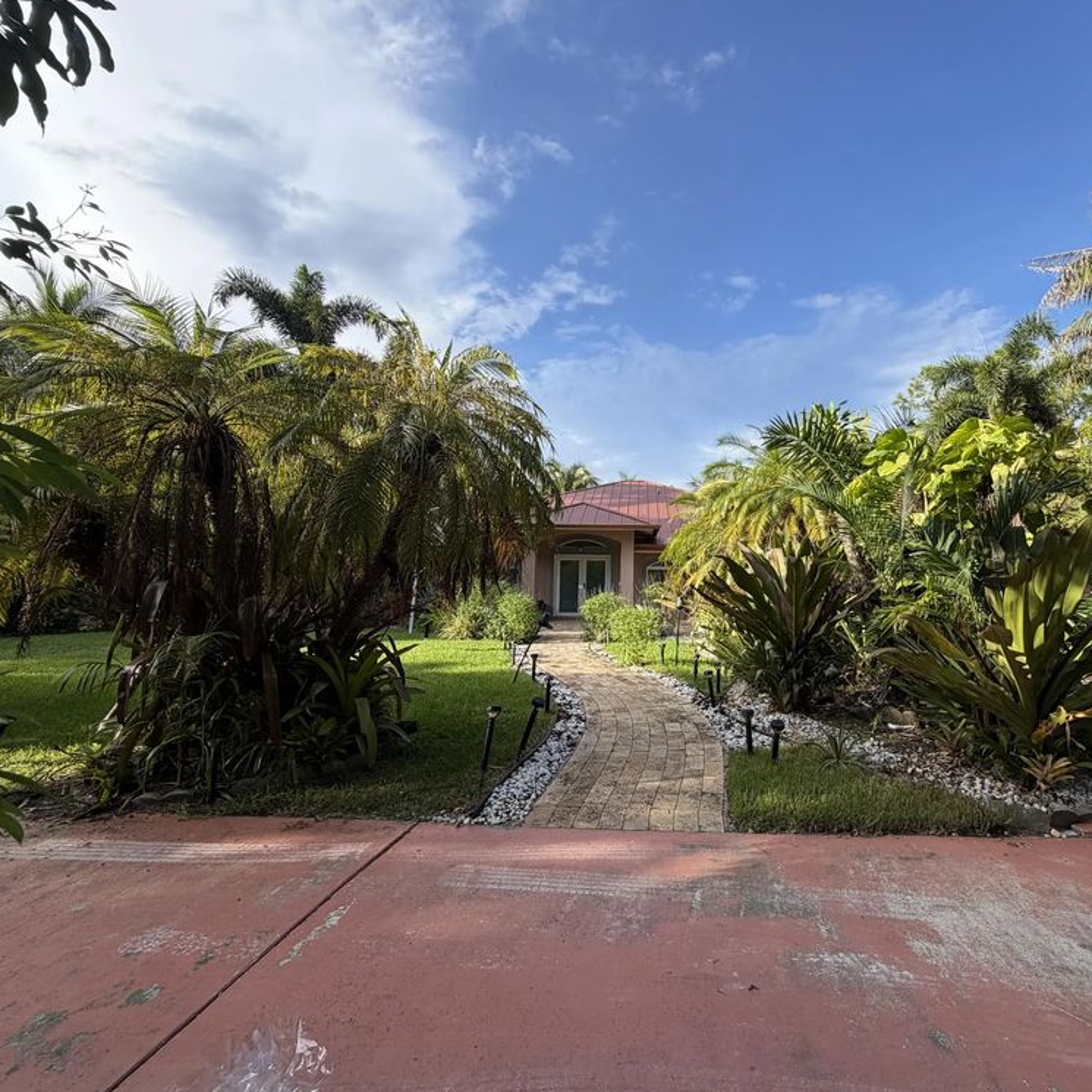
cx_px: 668
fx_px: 607
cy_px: 534
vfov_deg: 84.0
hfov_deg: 82.7
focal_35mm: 17
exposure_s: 1/518
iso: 40
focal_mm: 2.22
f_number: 2.2
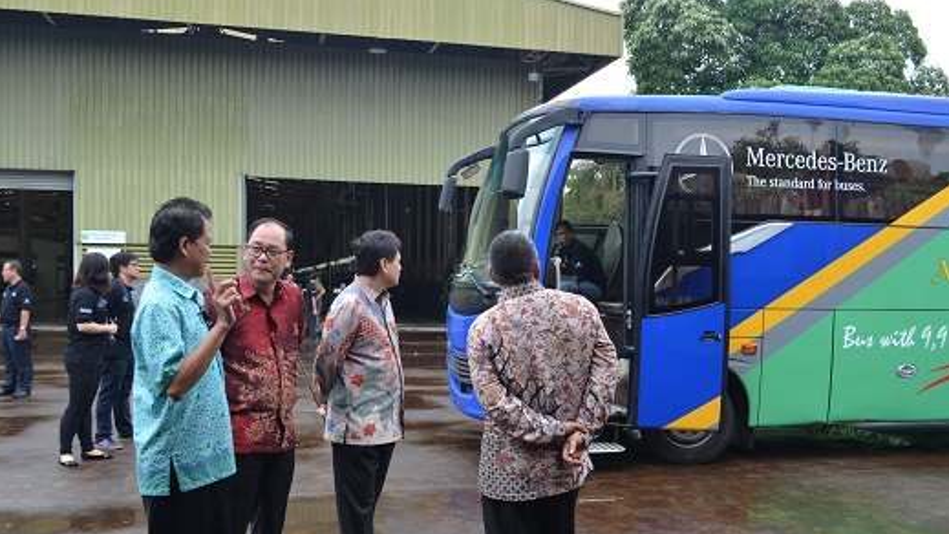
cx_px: 475
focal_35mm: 35
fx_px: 881
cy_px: 315
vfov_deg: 33.6
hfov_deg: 56.6
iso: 200
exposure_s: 1/160
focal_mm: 22
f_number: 5.6
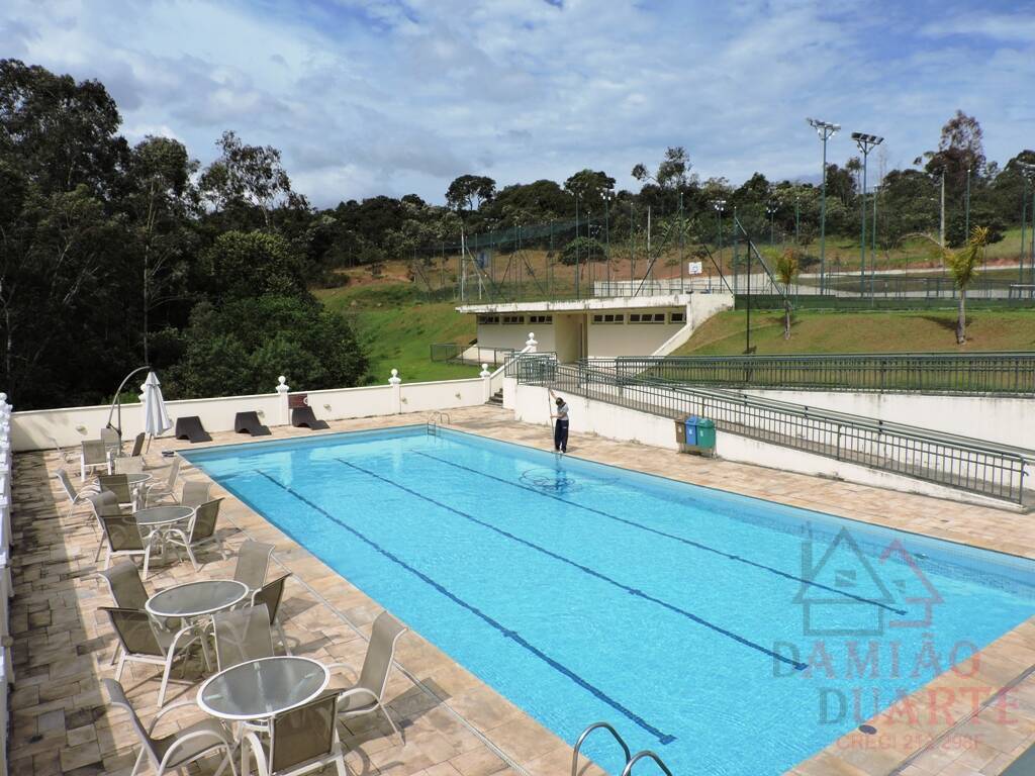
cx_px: 518
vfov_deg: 56.8
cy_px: 388
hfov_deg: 71.6
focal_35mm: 24
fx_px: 718
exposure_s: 1/1250
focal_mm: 4.3
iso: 100
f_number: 4.7
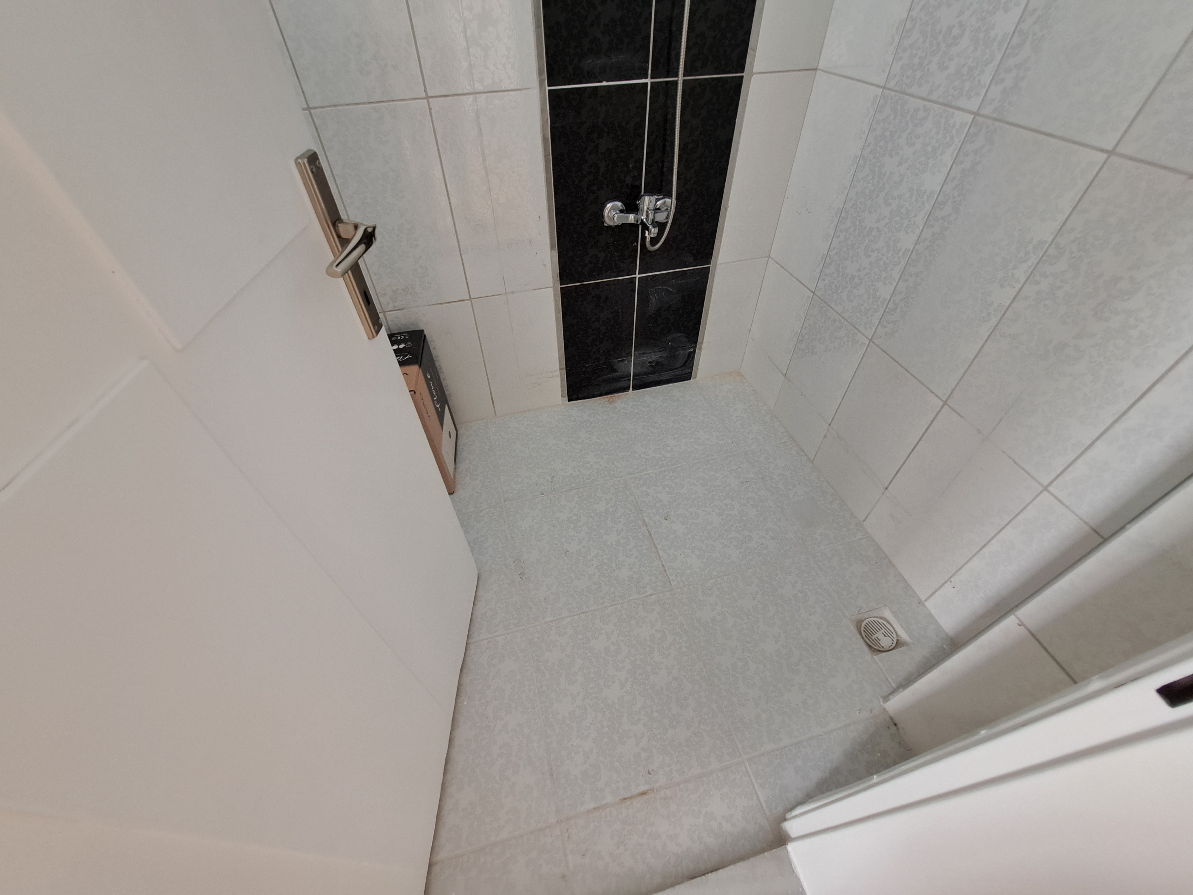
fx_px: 448
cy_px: 448
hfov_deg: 106.2
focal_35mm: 13
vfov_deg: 89.9
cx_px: 596
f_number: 2.2
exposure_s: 1/50
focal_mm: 1.74
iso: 160
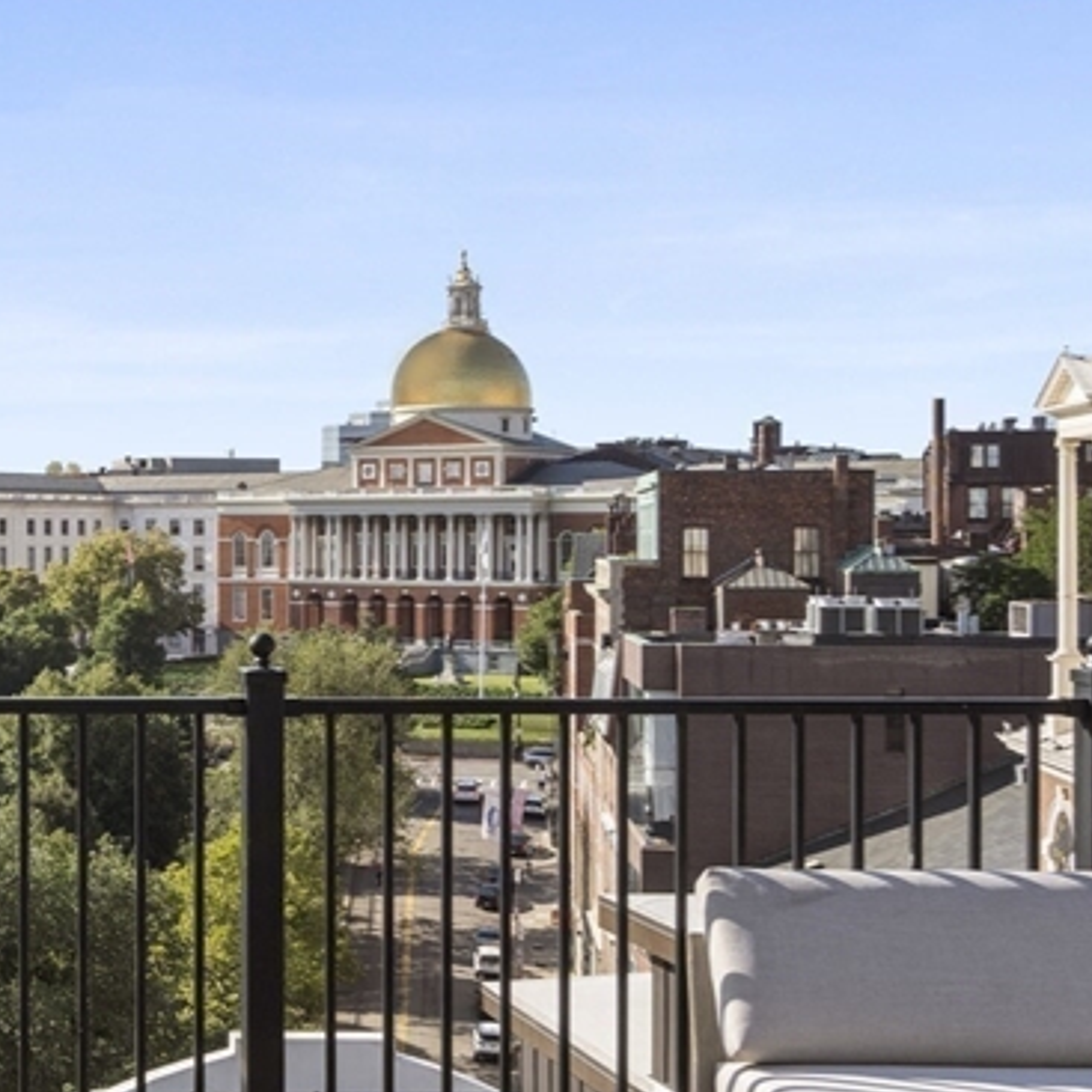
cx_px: -190
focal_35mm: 64
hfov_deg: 24.5
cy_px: 495
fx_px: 2284
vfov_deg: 26.9
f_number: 11
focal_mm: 27
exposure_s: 1/160
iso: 320
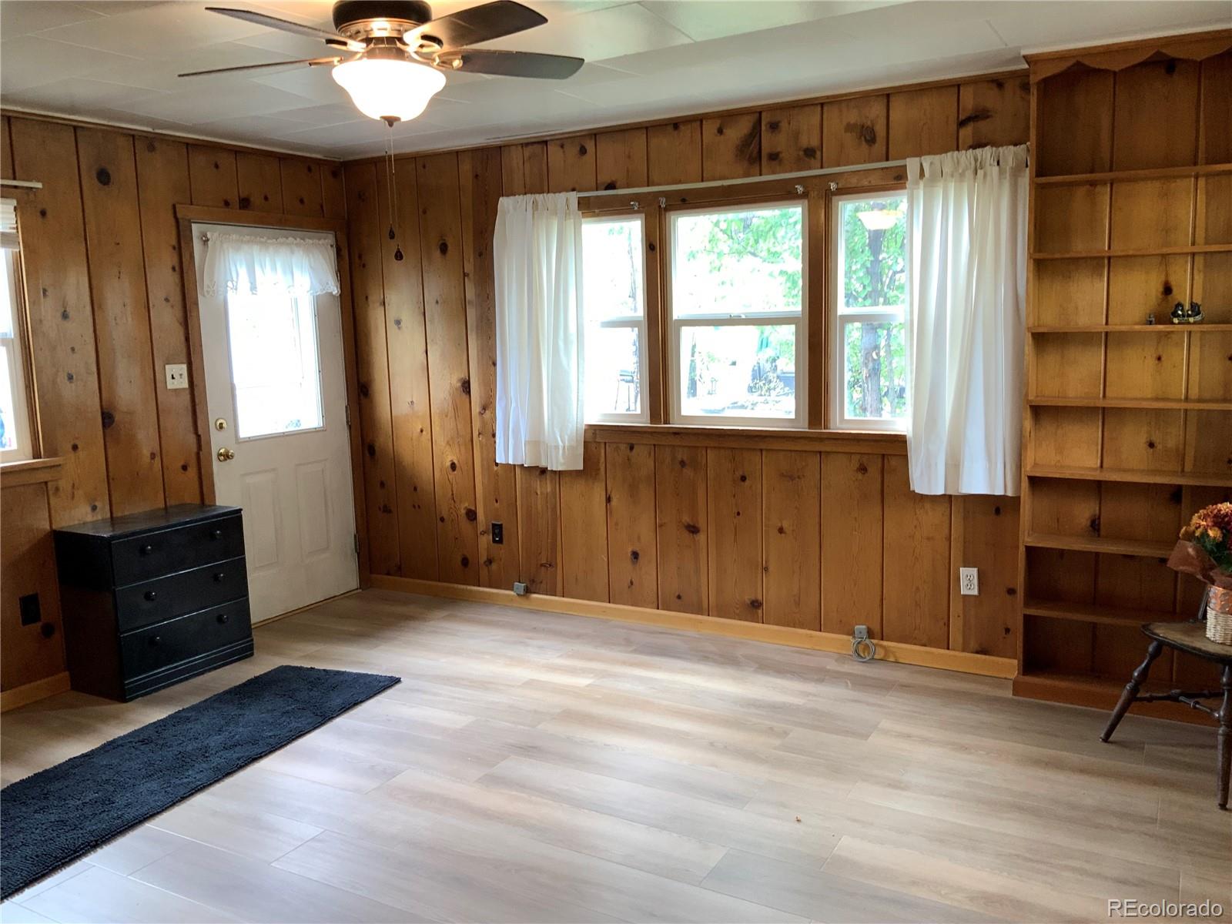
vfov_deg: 48.2
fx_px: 1032
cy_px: 462
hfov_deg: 61.7
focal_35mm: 29
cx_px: 616
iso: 64
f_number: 1.8
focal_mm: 3
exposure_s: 1/60
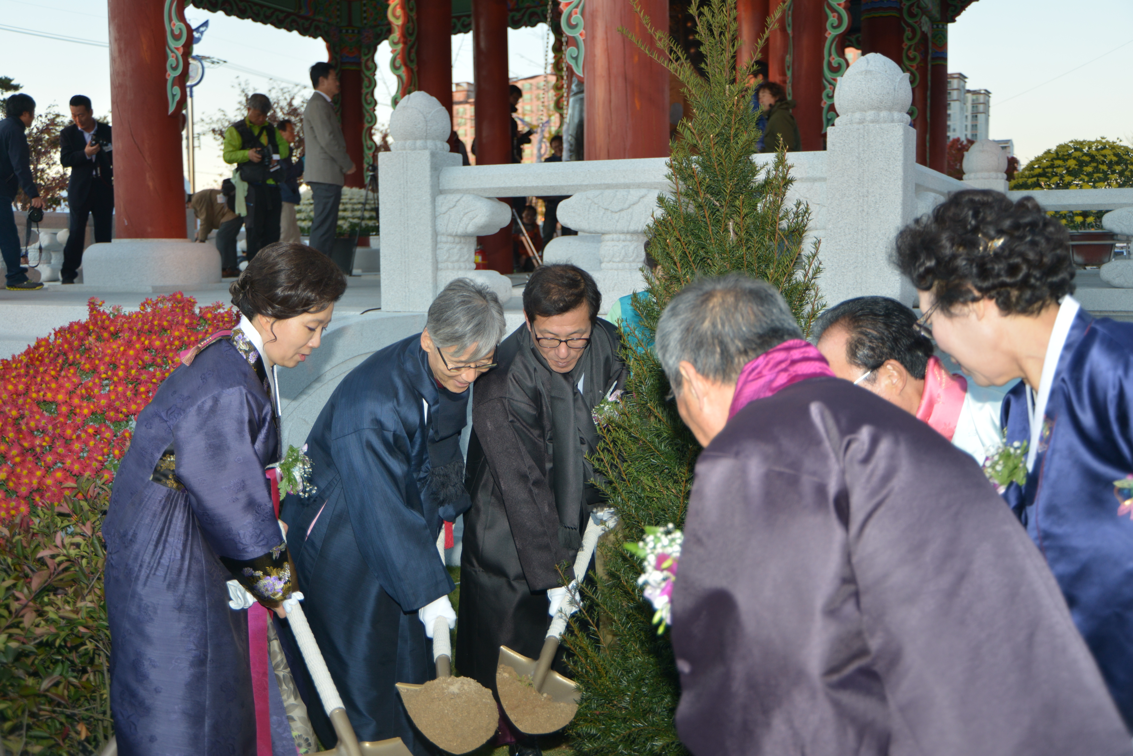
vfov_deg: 37.9
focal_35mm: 35
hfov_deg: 54.4
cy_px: 378
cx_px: 566
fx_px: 1101
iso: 400
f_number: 4.5
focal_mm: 35
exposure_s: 1/125
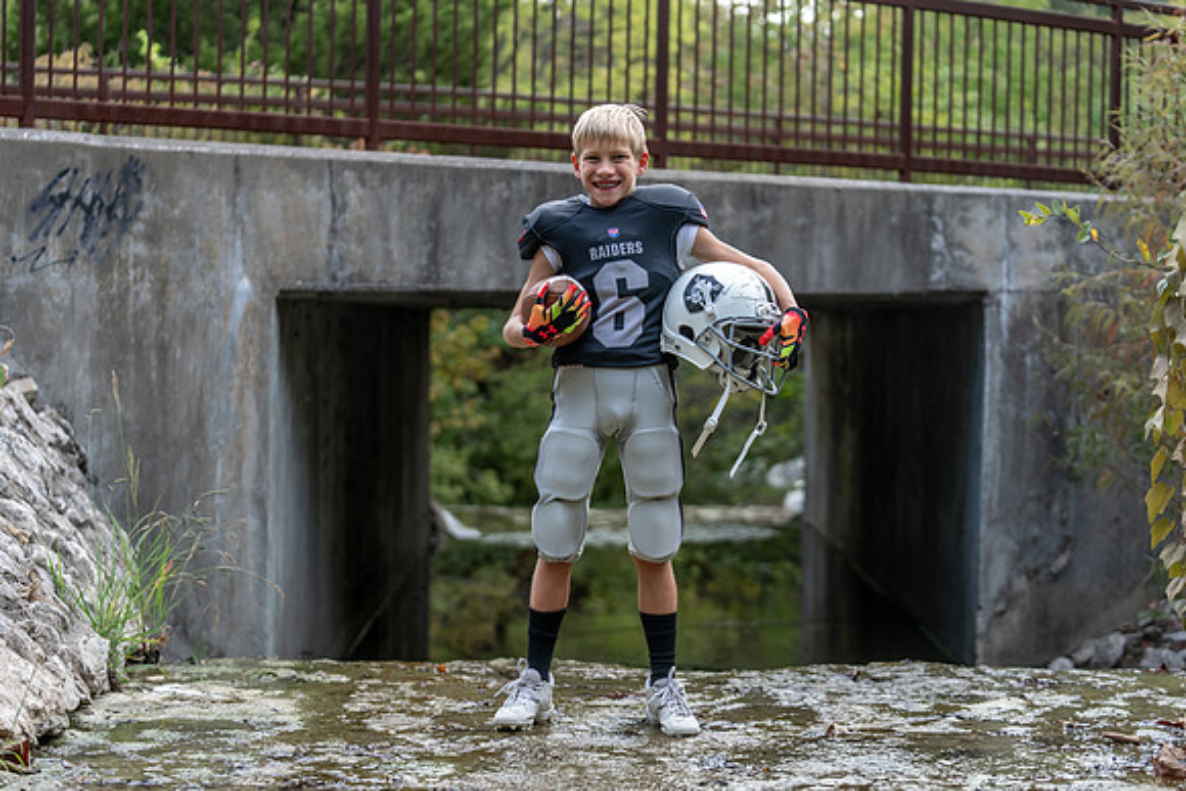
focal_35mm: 70
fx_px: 2307
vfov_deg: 19.5
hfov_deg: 28.8
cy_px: 396
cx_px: 593
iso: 160
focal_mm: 70
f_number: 2.8
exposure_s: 1/320
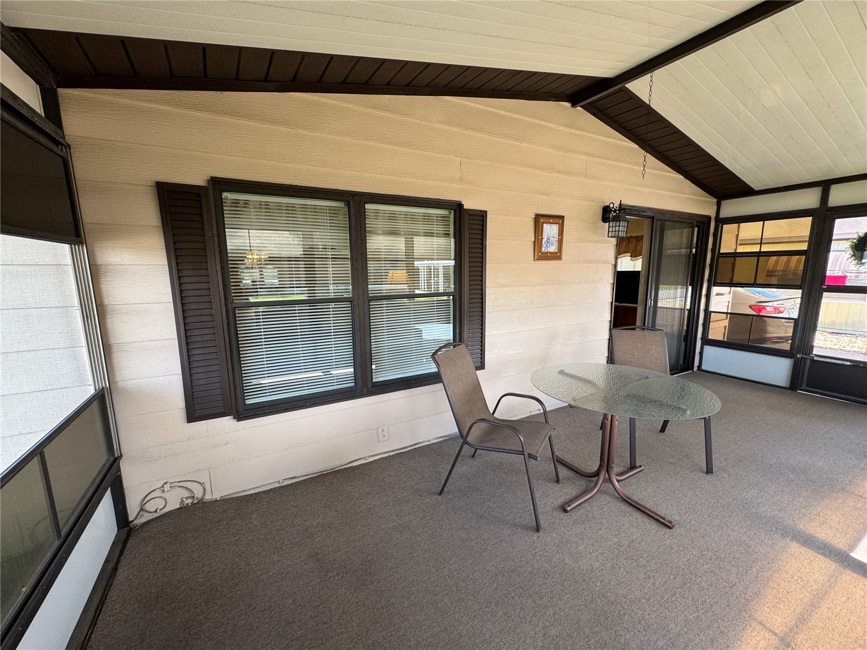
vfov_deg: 85.7
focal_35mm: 14
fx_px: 351
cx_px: 434
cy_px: 325
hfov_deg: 102.1
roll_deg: +0.1
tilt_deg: -9.4
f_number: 2.2
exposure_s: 1/99
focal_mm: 2.22
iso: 80
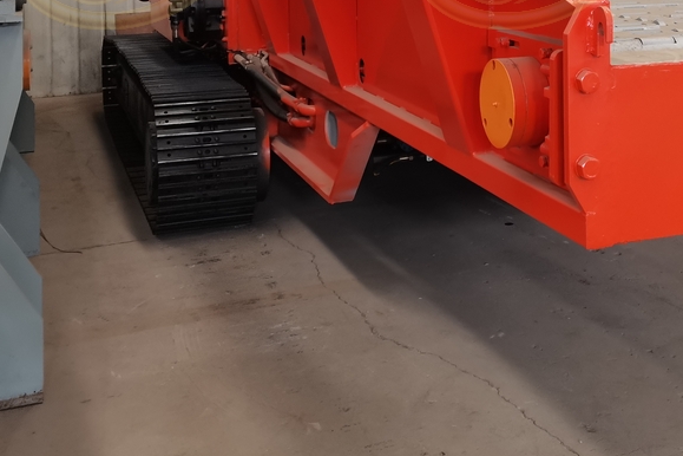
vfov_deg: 22.6
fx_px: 1062
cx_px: 521
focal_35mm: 56
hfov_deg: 34.8
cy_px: -63
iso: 640
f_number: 1.8
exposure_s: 1/33.3
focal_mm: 5.58
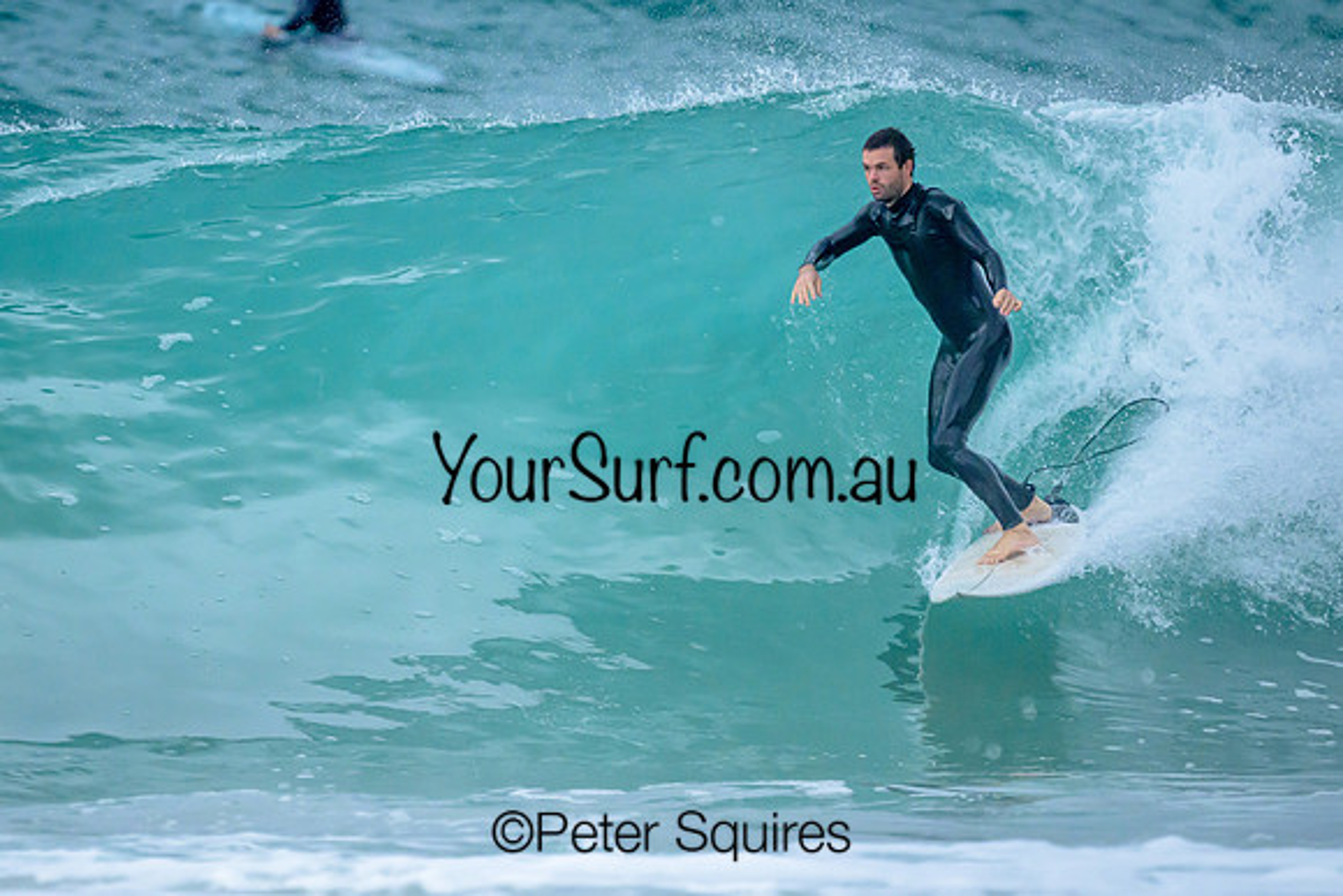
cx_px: 516
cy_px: 428
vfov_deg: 1.3
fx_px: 40833
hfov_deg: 1.9
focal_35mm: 1094
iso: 2200
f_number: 6.3
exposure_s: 1/3200
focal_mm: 800
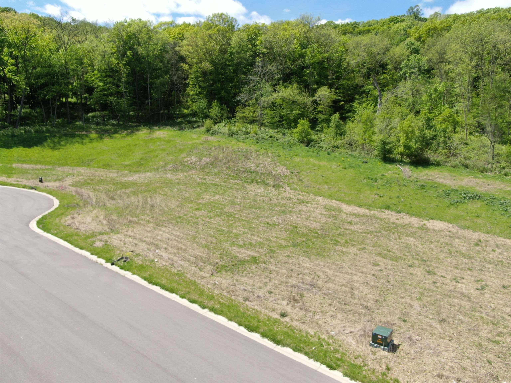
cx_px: 256
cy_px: 192
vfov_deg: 56.8
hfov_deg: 71.6
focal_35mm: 24
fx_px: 354
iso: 100
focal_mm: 4.39
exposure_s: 1/800
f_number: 2.8
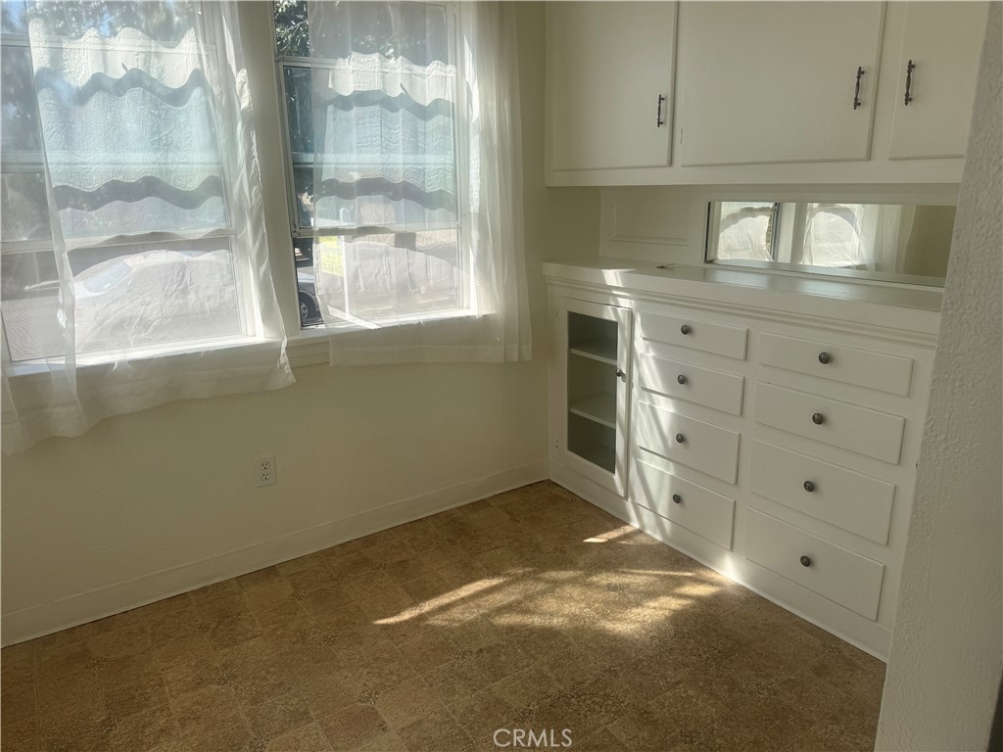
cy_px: 376
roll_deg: +1.9
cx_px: 502
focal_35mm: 24
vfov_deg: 56.8
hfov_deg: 71.6
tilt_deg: -16.7
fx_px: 695
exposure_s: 1/1689
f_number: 1.78
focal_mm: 6.76
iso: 80
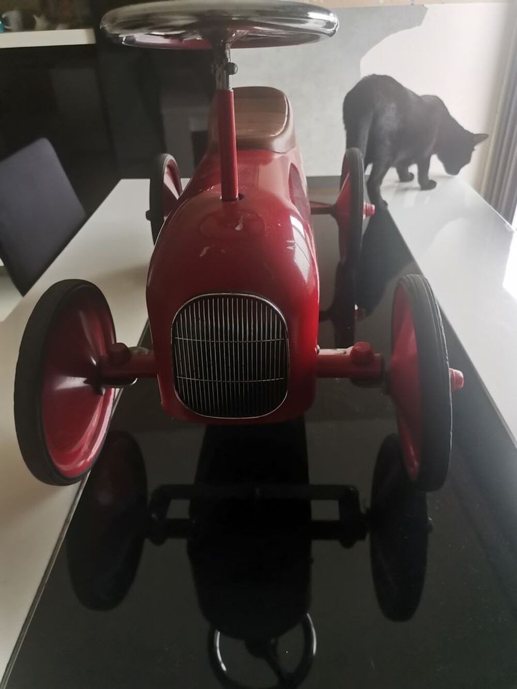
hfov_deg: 53.1
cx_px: 258
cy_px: 344
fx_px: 518
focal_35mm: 26
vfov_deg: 67.3
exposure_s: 1/50
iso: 250
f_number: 1.8
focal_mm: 4.75
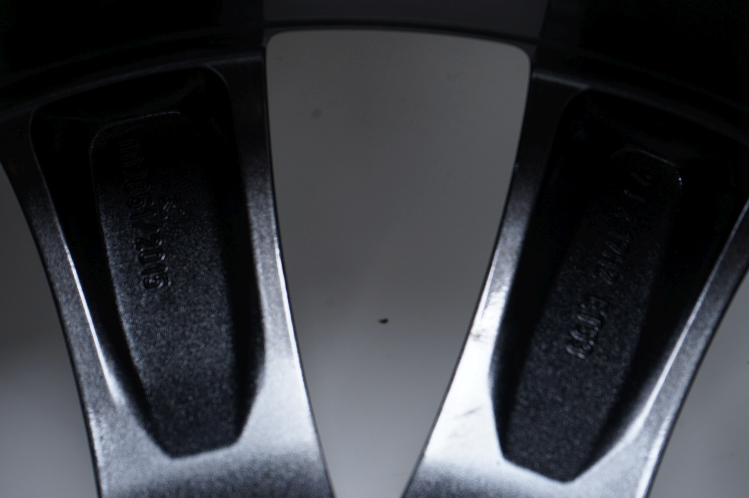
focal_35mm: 62
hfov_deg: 32.4
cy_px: 249
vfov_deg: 21.9
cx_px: 374
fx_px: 1289
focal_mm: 62
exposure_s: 1/100
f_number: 7.1
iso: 250
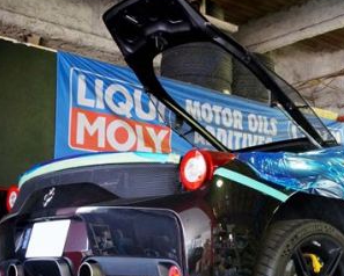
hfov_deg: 30.2
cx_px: 272
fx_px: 621
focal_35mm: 61
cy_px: 194
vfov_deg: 24.8
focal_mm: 22
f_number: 6.3
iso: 1000
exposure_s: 1/60
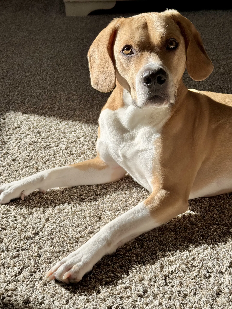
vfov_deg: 39.7
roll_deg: +1.7
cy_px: 154
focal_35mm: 48
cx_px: 116
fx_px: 429
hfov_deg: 30.3
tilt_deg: -29.4
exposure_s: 1/1312
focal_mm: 6.76
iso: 64
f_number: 1.78
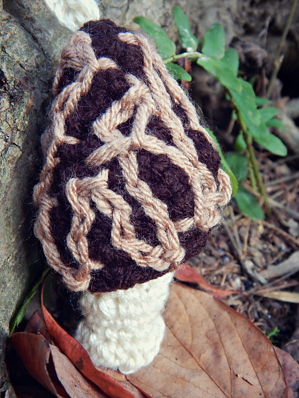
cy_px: 199
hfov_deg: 37.7
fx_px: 438
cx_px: 150
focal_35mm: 38
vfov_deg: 49.0
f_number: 3.4
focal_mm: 6.8
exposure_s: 1/30
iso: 180
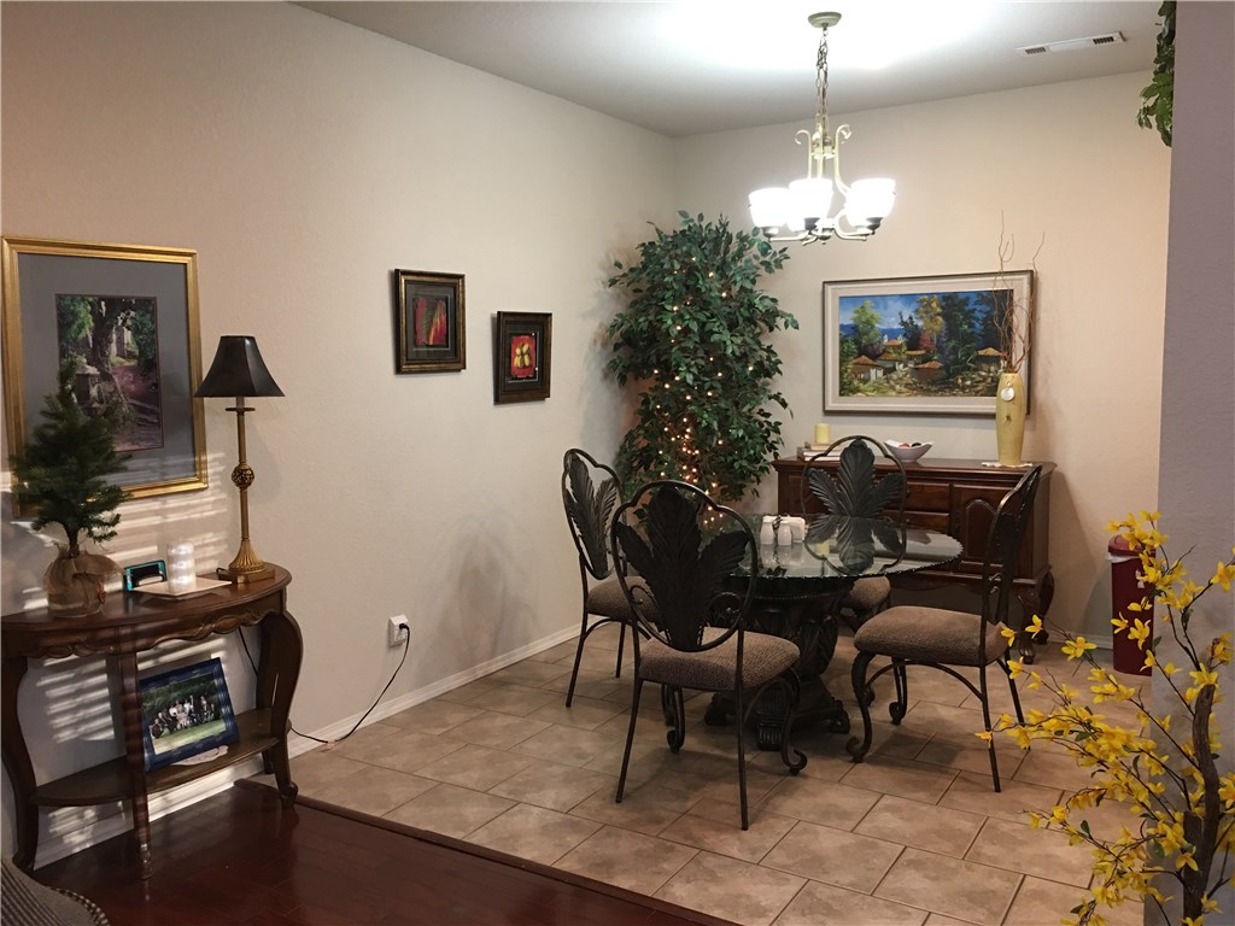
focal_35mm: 29
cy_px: 463
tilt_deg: -3.6
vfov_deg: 48.2
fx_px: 1035
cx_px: 618
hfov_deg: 61.7
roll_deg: +0.7
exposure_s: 1/15
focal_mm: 4.15
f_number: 2.2
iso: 50
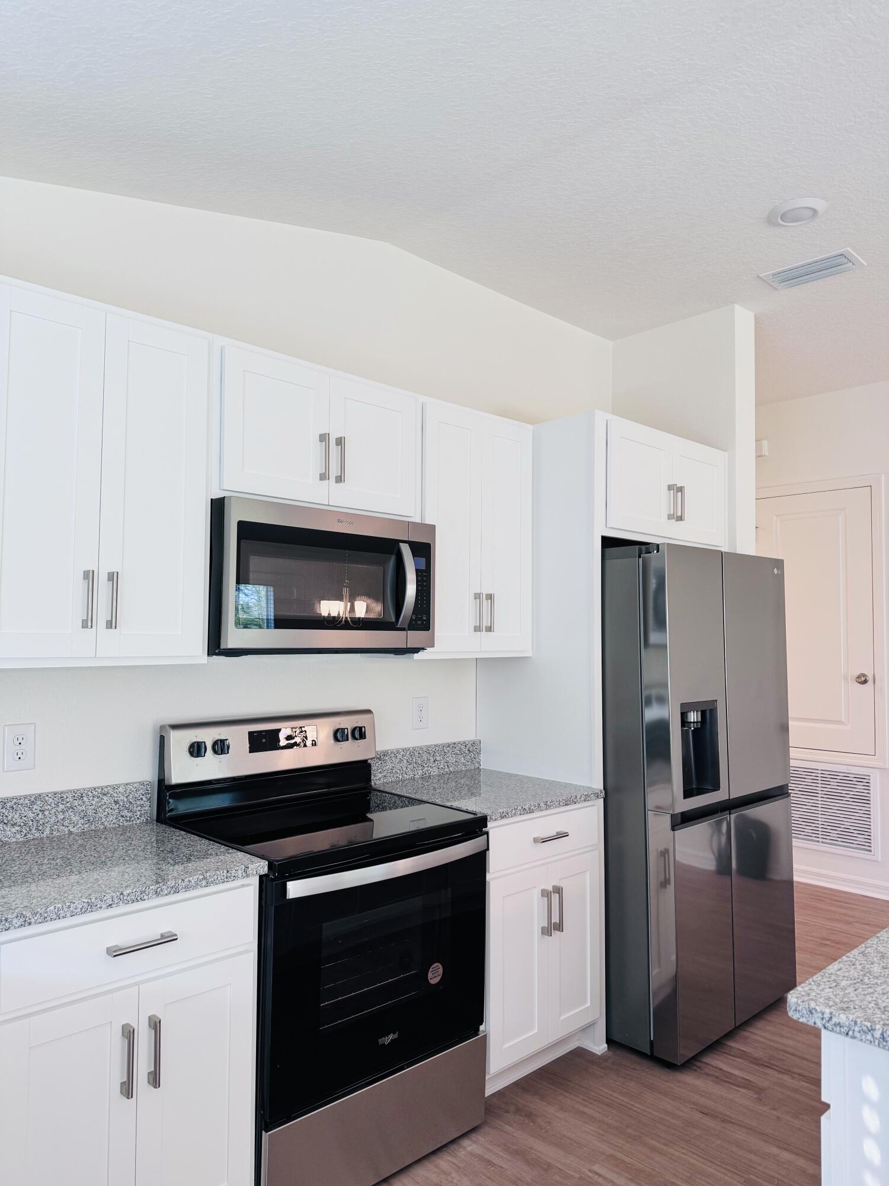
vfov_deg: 71.6
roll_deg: +0.4
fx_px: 822
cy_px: 593
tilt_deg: +2.8
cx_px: 444
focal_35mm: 24
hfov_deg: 56.8
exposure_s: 1/120
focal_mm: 6.76
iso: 125
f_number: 1.78
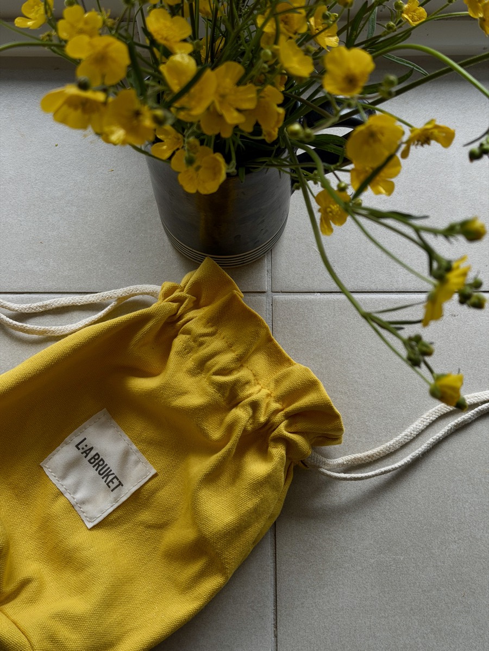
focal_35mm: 48
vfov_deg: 39.7
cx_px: 244
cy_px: 326
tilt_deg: -73.9
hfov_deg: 30.3
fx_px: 904
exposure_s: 1/333
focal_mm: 6.76
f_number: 1.78
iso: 80
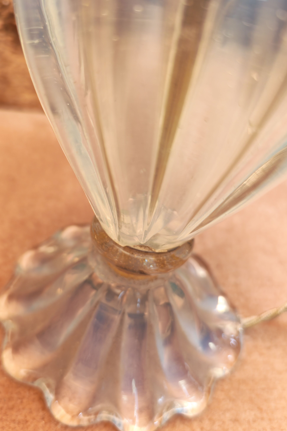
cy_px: 221
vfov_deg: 63.6
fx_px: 347
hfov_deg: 44.9
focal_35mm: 29
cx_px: 128
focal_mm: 6.12
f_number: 1.9
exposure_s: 1/100
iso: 1000
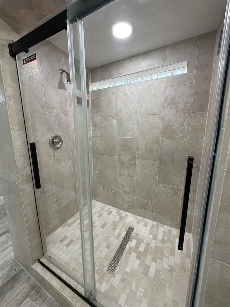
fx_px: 124
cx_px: 115
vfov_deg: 102.1
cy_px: 154
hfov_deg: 85.7
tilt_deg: -10.4
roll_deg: -0.5
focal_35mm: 14
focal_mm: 2.22
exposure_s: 1/120
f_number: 2.2
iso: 320
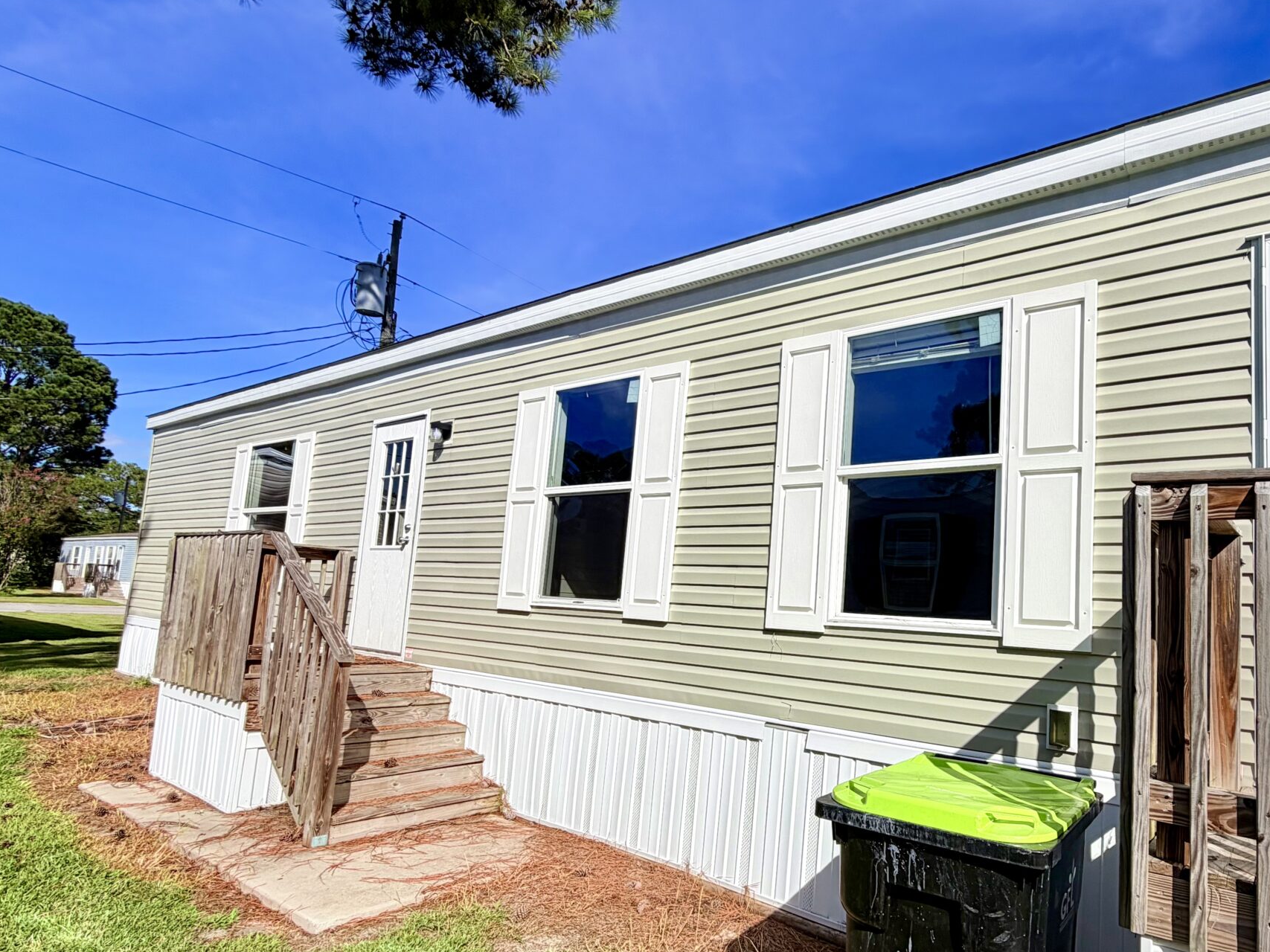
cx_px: 819
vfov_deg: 63.3
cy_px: 530
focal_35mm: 21
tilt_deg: +7.2
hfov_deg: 77.1
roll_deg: -4.2
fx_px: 770
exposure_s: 1/1613
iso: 20
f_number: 2.2
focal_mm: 2.22
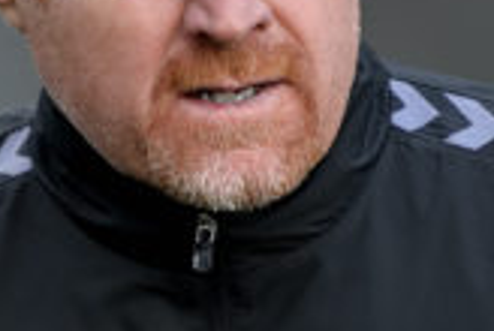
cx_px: 205
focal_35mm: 912
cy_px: 346
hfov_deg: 2.3
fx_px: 12537
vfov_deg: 1.5
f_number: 2.8
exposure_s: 1/640
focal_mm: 200
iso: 250
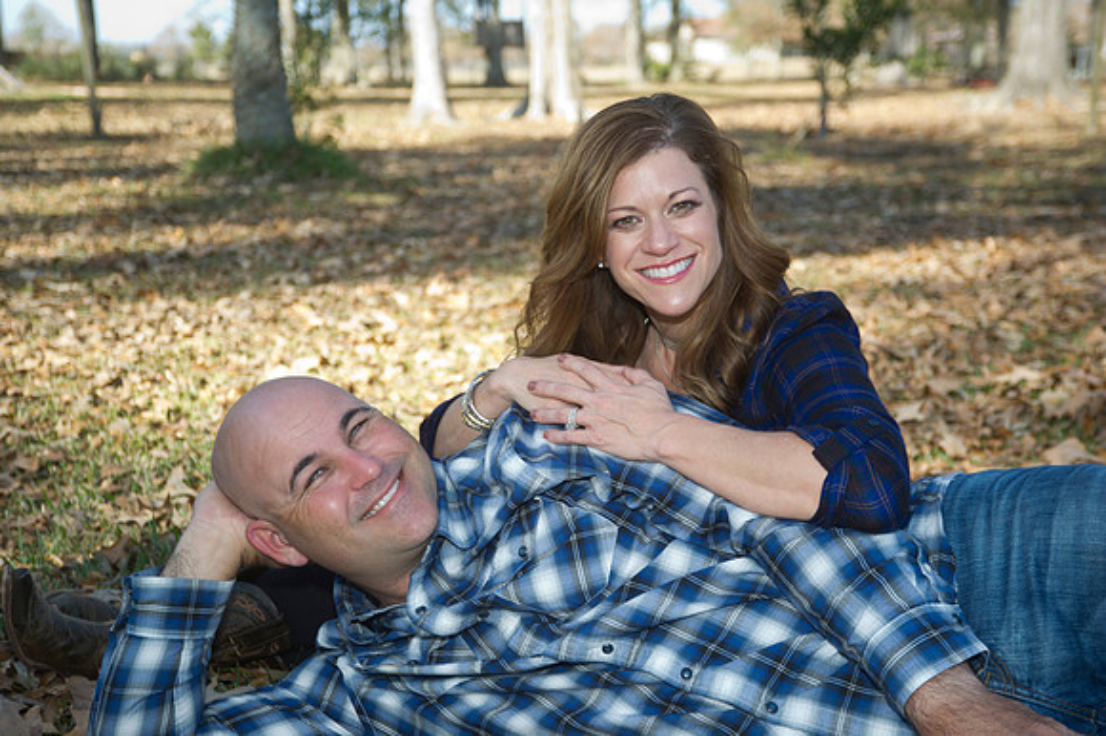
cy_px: 368
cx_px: 553
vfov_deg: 24.6
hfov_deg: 36.3
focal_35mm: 55
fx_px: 1689
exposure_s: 1/160
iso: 100
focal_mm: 55
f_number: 5
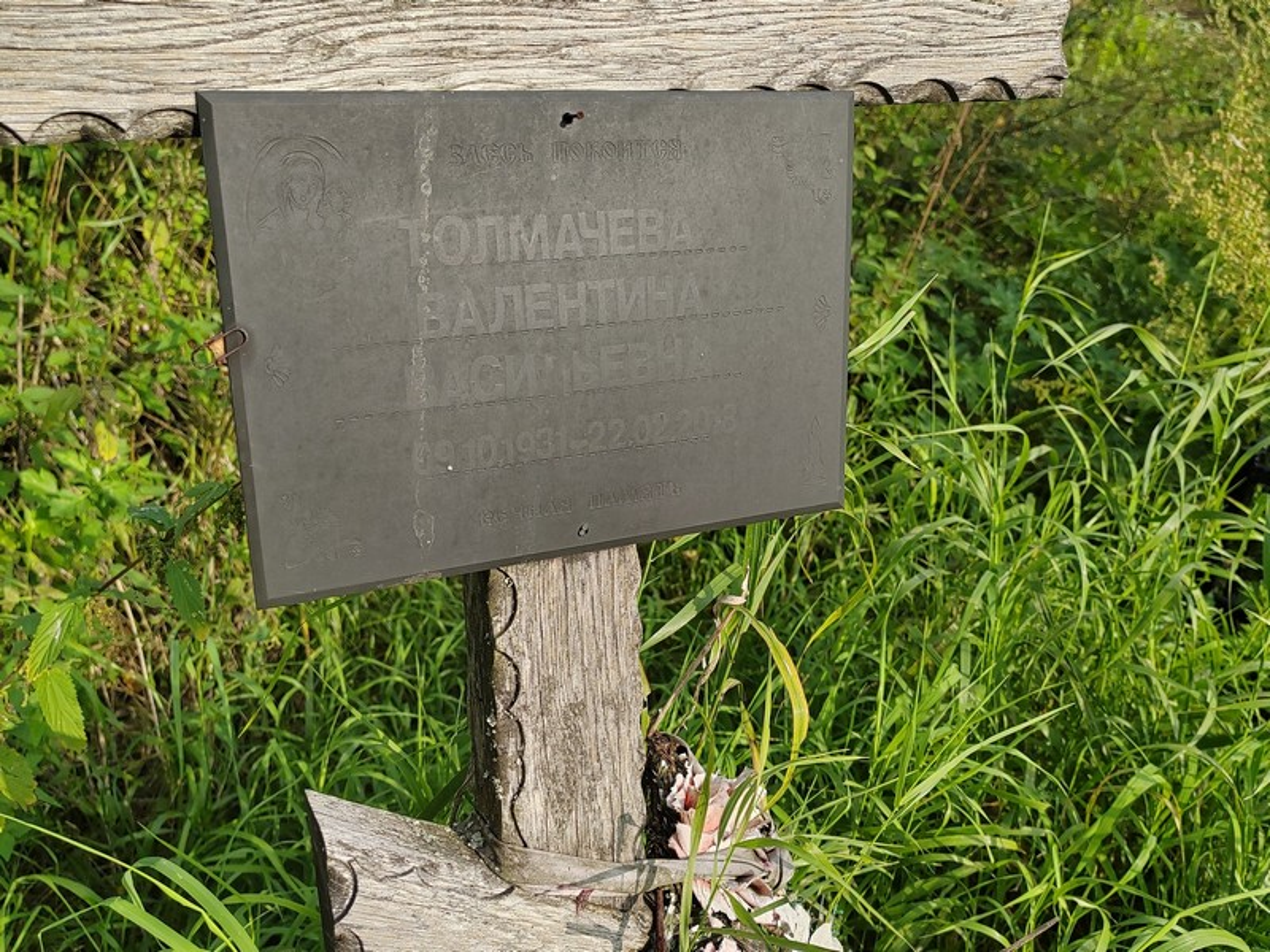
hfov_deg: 56.8
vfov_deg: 44.2
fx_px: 1174
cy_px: 476
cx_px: 635
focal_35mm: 32
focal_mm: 5.52
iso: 100
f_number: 1.9
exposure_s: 1/930
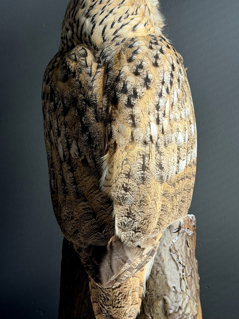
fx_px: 561
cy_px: 156
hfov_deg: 24.0
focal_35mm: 61
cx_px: 115
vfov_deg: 31.7
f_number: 1.78
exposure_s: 1/60
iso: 160
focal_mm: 6.76
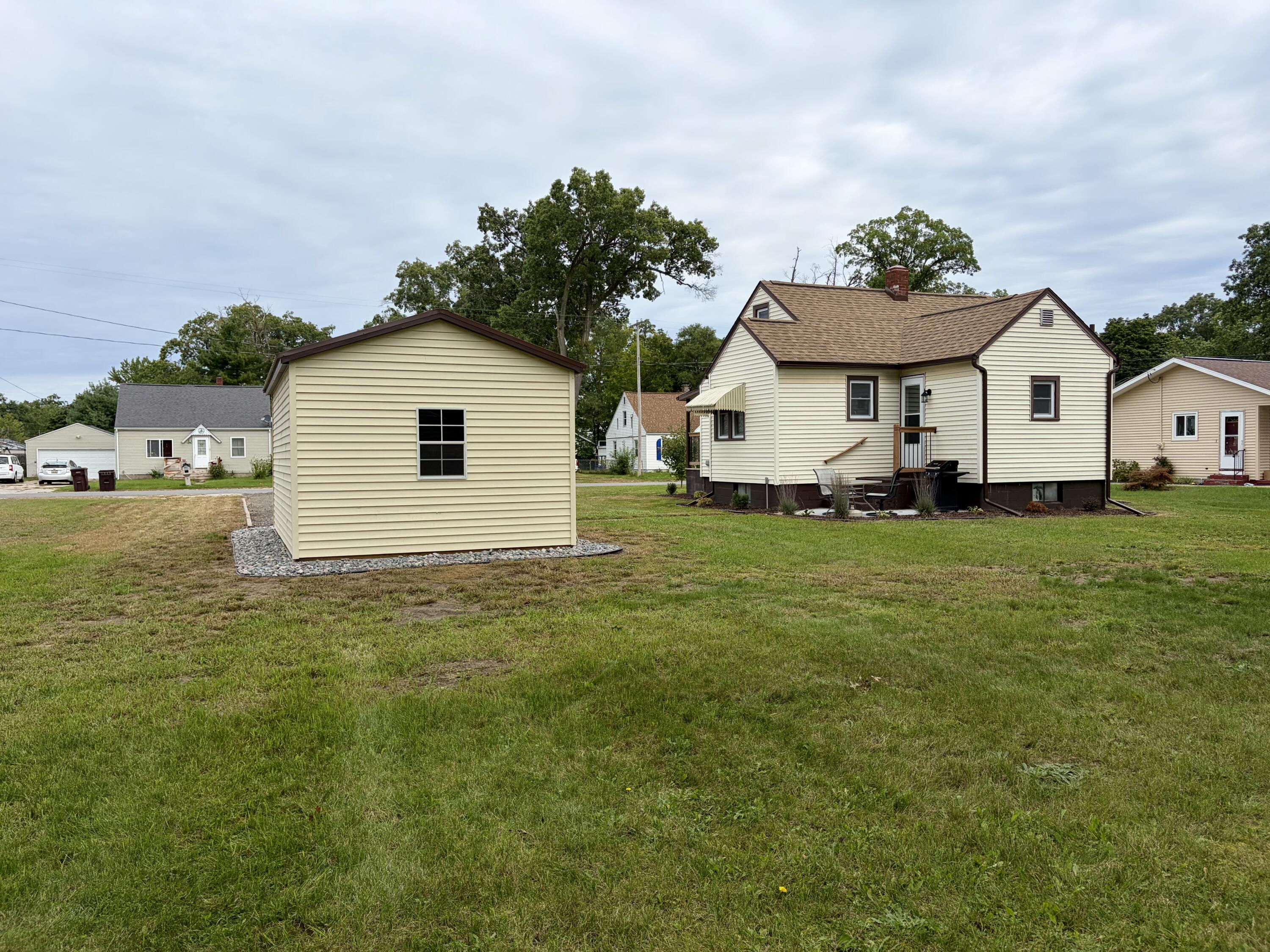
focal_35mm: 26
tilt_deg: +0.0
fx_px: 954
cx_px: 635
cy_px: 476
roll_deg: +2.1
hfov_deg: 67.3
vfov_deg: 53.1
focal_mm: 5.96
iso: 50
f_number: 1.6
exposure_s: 1/2538
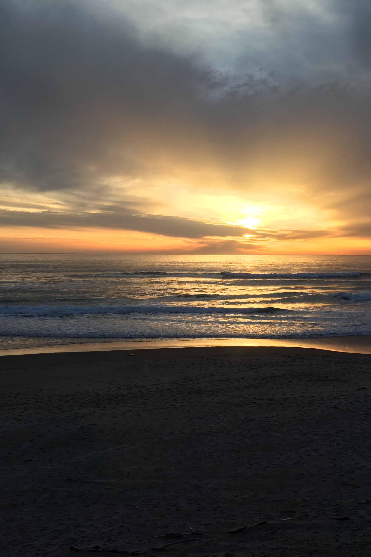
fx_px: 634
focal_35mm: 41
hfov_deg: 32.6
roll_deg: +0.4
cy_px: 283
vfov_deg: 47.4
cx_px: 198
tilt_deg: -0.2
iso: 25
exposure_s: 1/247
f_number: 2.2
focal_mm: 4.15
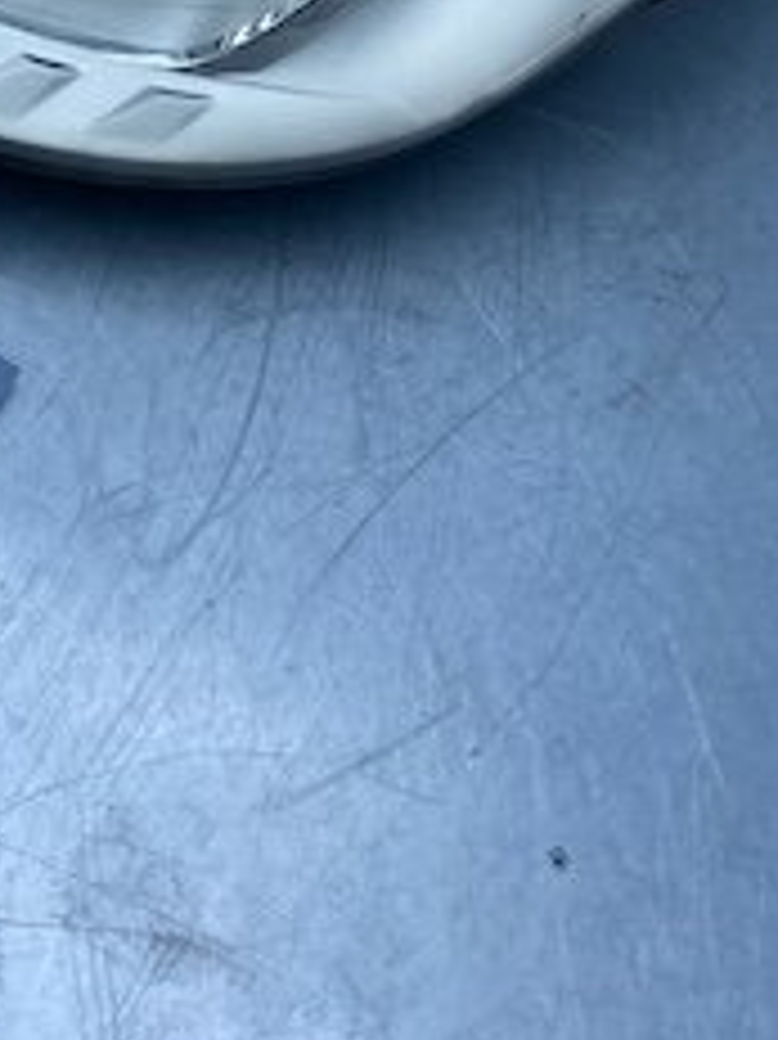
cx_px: 148
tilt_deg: -42.6
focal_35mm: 72
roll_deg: -19.7
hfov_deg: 20.2
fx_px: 2160
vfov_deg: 23.3
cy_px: -378
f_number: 1.8
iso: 32
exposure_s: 1/1272
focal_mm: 4.25
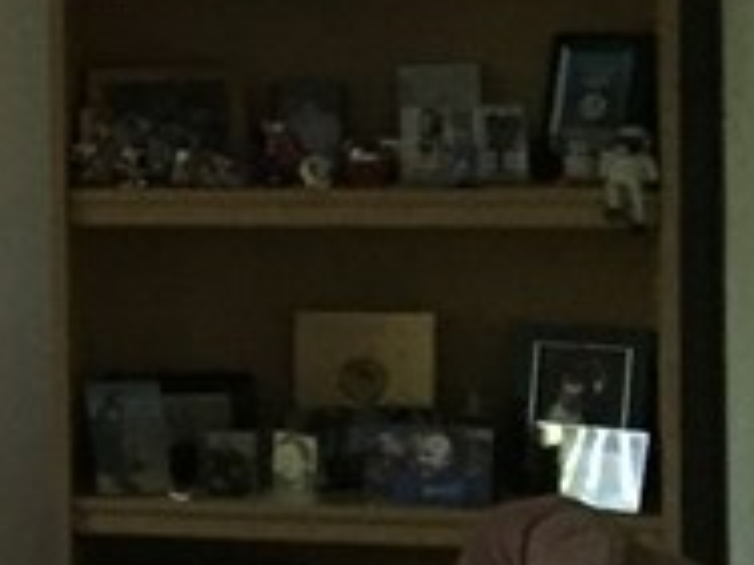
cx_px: -1091
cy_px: 140
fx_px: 3442
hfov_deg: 10.6
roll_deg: +1.2
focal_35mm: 158
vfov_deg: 9.4
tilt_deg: -3.3
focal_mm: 4.15
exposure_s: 1/24
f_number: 2.2
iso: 250
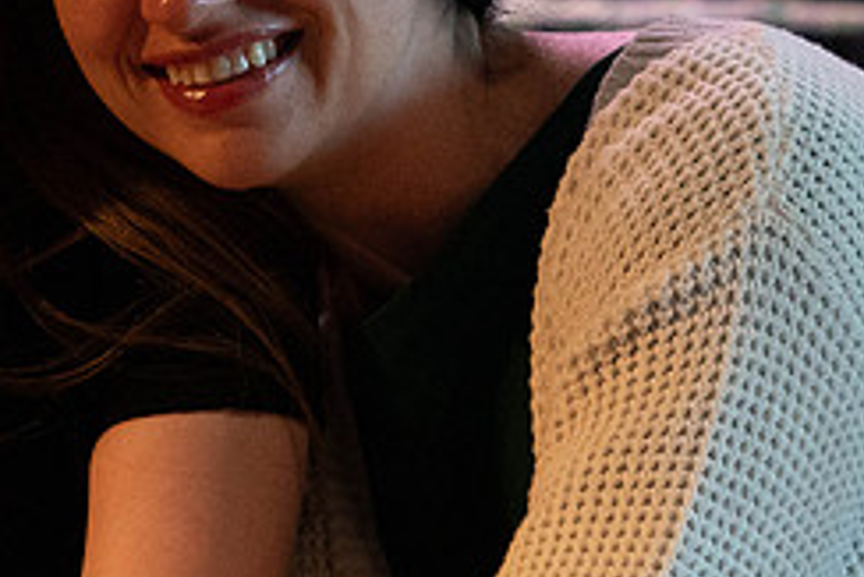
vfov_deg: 4.3
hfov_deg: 6.4
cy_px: 267
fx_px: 7684
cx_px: 496
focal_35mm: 320
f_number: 5.6
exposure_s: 1/100
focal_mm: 85
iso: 6400
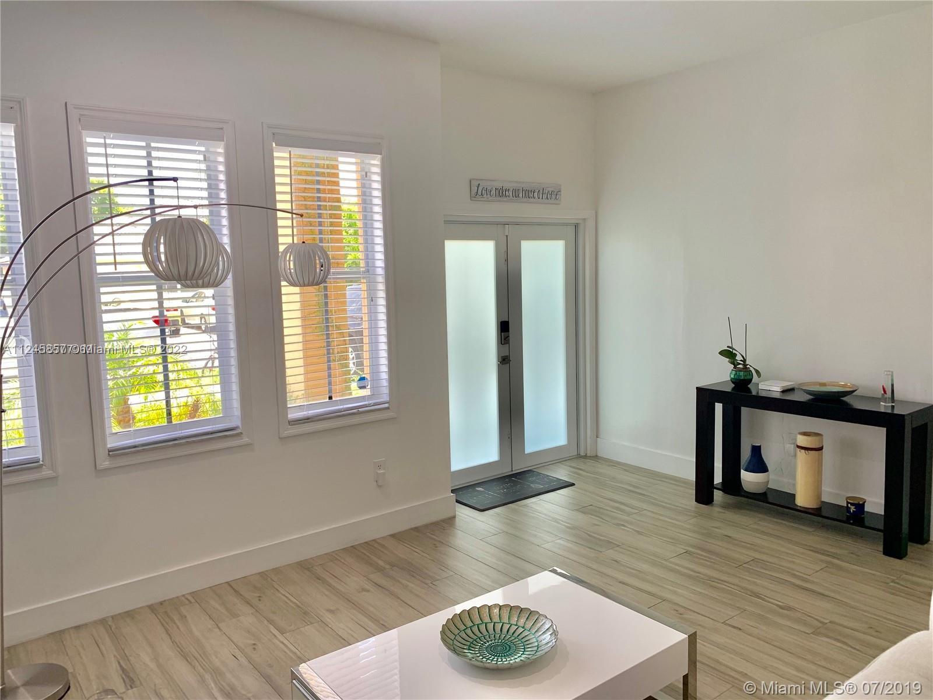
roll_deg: +1.1
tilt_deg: -7.4
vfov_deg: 53.1
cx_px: 466
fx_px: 701
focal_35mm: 26
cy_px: 350
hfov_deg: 67.3
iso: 40
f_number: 1.8
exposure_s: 1/120
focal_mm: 4.25
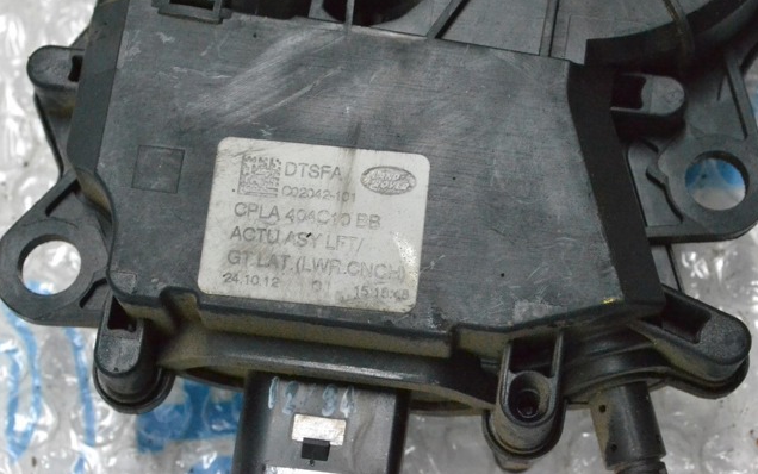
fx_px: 1746
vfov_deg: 15.5
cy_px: 227
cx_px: 380
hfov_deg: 24.5
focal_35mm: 85
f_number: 11
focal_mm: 55
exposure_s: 1/160
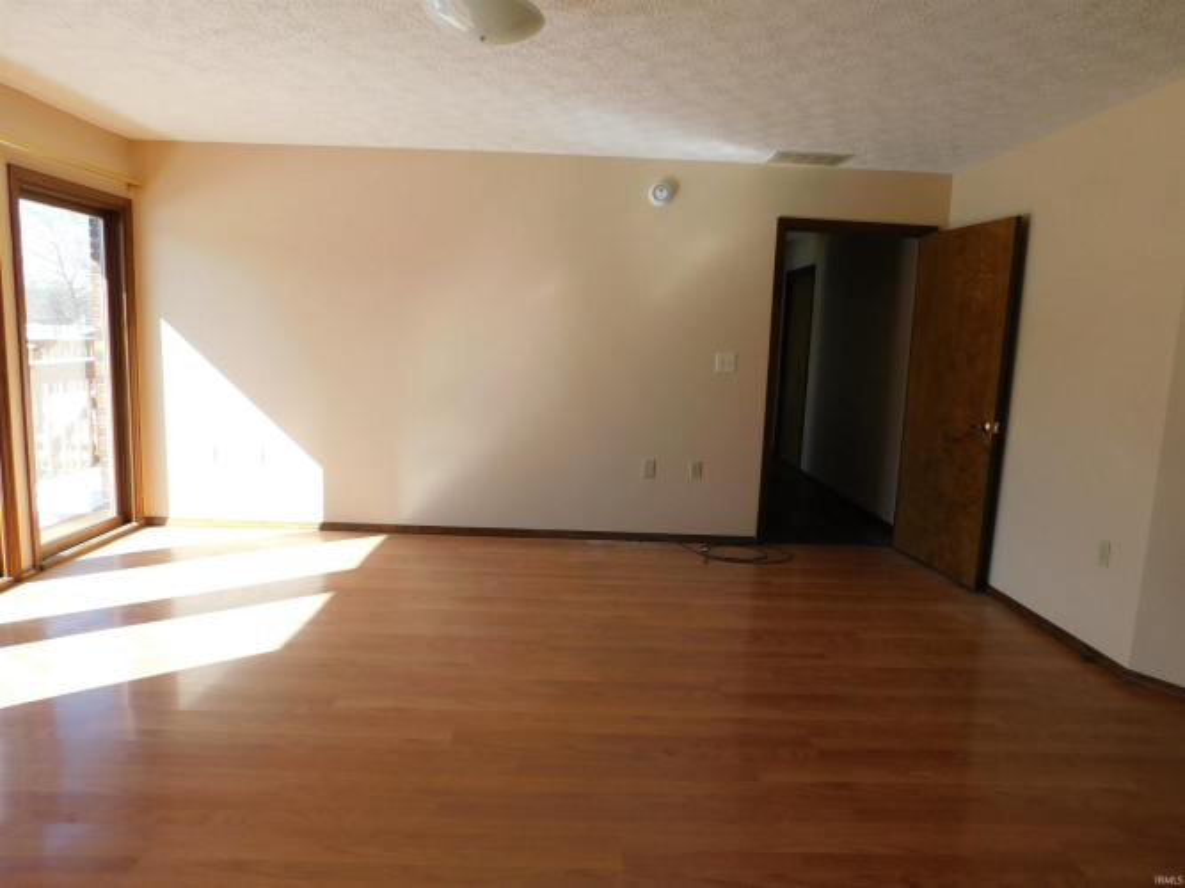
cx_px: 592
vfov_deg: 58.9
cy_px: 444
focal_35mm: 23
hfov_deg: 73.9
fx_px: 787
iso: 125
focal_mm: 4
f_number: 3
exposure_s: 1/320
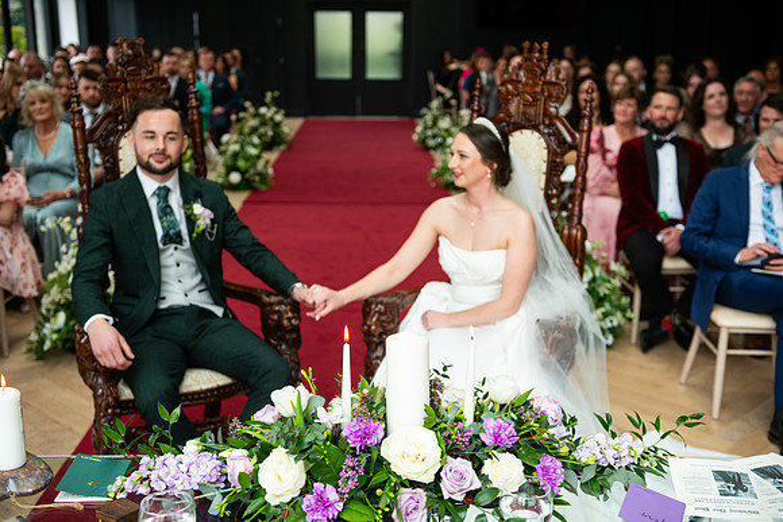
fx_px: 914
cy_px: 261
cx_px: 392
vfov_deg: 31.9
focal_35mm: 42
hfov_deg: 46.4
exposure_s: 1/200
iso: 250
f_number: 3.5
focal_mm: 42
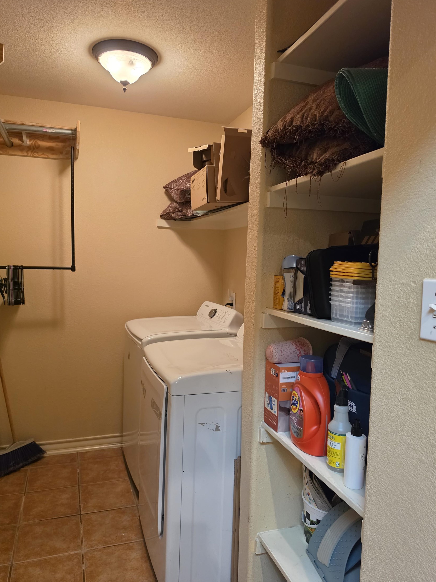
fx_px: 403
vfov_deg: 71.6
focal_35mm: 24
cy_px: 296
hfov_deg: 56.8
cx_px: 209
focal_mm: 6.5
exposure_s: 1/120
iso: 640
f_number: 1.4
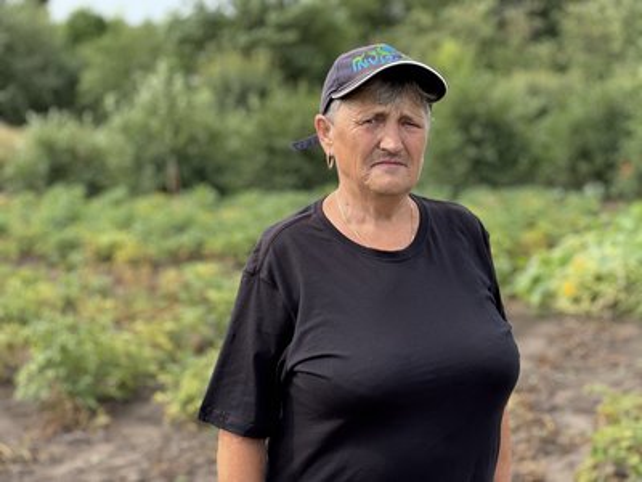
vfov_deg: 19.1
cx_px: 321
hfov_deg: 25.3
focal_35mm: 77
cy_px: 241
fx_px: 1428
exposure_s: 1/226
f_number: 2.8
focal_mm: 9
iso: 25
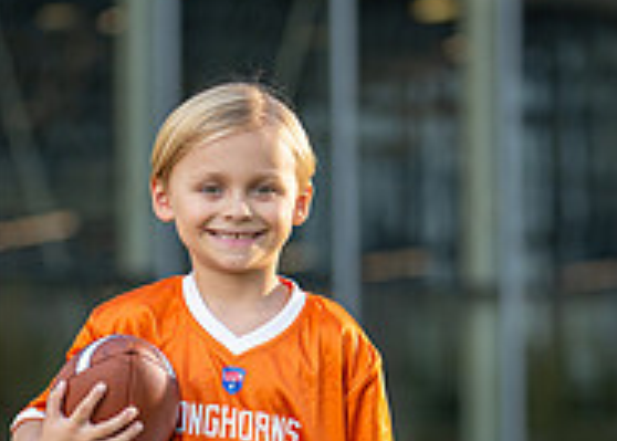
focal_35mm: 183
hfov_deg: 11.0
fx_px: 3208
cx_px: 274
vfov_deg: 7.8
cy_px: 513
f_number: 1.2
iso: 100
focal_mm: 50
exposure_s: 1/2000
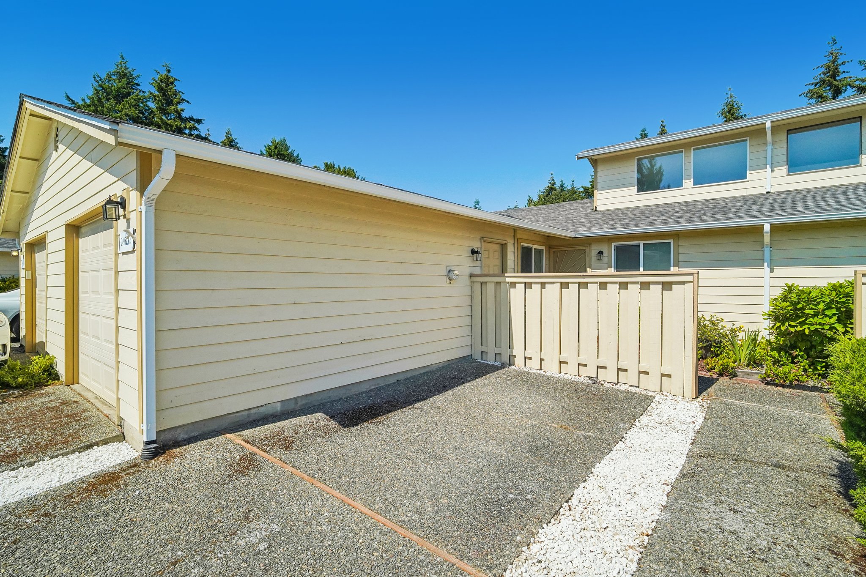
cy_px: 288
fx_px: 385
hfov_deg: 96.7
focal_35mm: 16
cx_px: 433
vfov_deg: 73.7
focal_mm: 16
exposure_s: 1/2500
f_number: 8
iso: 1600
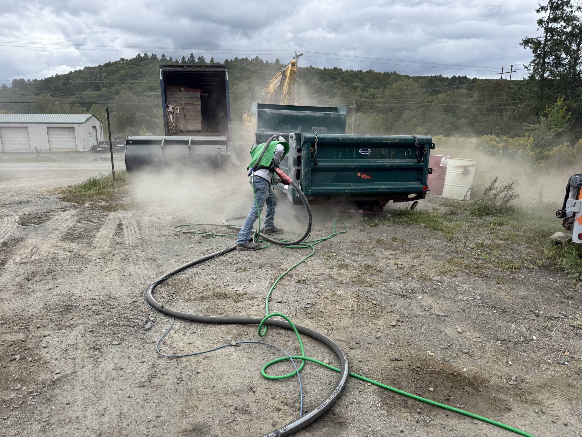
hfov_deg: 71.6
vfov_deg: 56.8
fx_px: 404
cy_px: 218
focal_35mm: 24
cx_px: 291
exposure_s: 1/3597
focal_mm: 6.76
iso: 80
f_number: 1.78
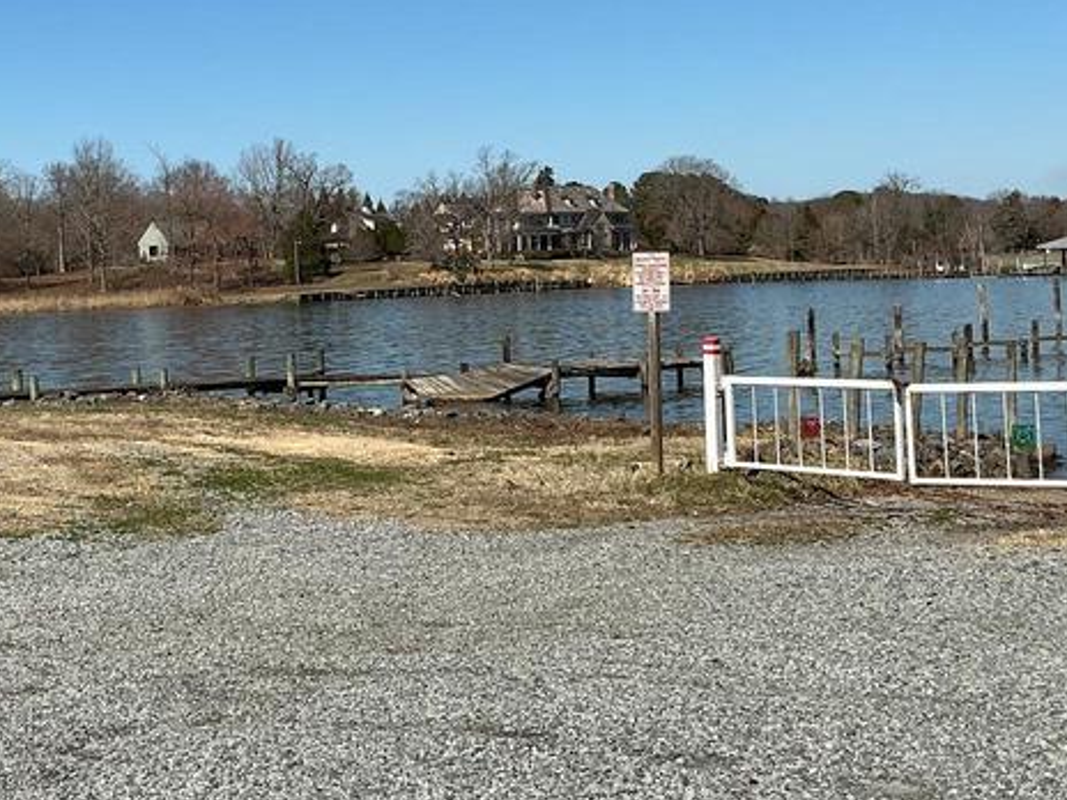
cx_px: 350
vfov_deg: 22.9
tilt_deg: -1.2
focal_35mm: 64
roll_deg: +3.2
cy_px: 287
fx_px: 1973
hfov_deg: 30.0
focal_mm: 3
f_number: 1.8
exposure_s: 1/2959
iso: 25
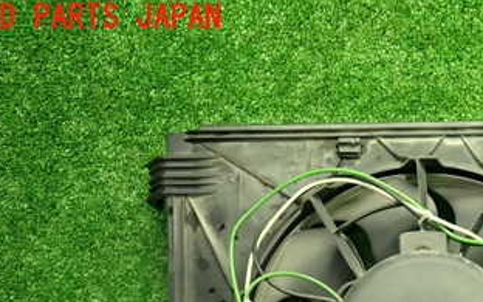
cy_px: 347
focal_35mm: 51
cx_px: 404
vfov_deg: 23.5
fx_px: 671
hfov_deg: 37.7
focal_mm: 4.5
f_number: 2
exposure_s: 1/30
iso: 200
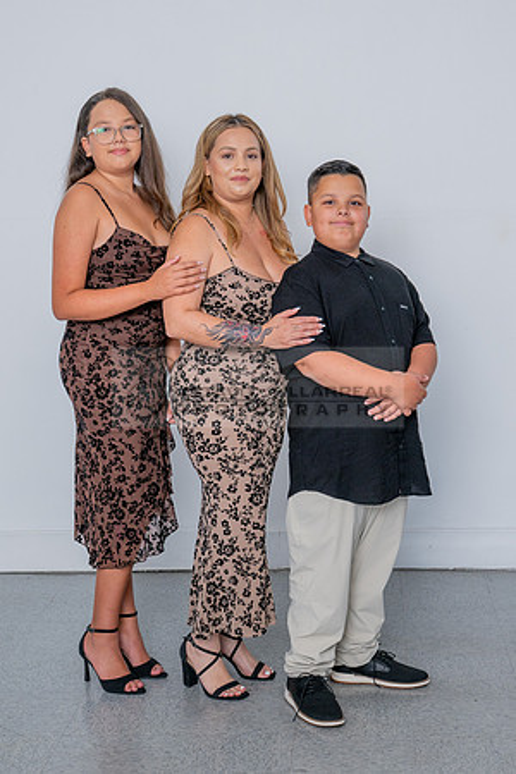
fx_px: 1290
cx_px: 281
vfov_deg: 33.4
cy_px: 387
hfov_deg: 22.6
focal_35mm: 60
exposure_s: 1/125
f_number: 5.6
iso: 320
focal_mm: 40
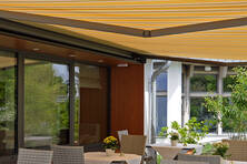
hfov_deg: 36.9
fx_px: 370
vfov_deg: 24.6
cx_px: 118
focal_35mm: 54
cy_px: 136
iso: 200
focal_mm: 24
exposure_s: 1/250
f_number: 7.1
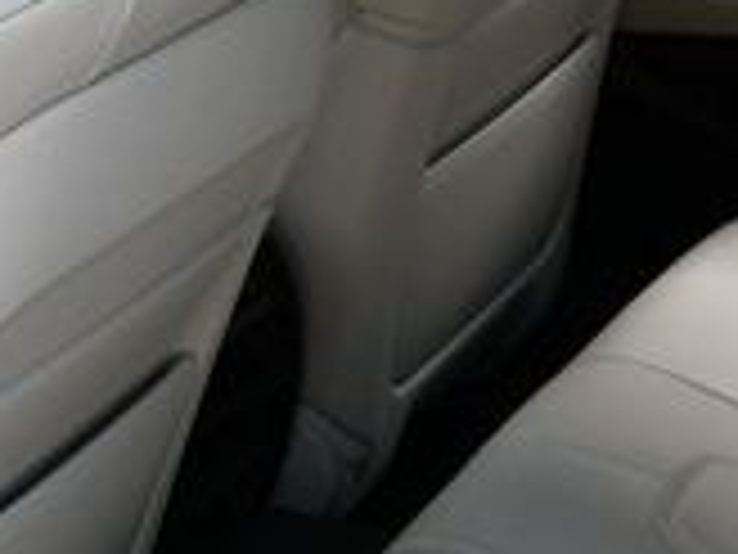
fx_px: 2878
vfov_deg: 11.0
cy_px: 401
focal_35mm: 135
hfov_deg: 14.5
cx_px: 598
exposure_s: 1/250
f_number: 5.6
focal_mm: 18
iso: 220
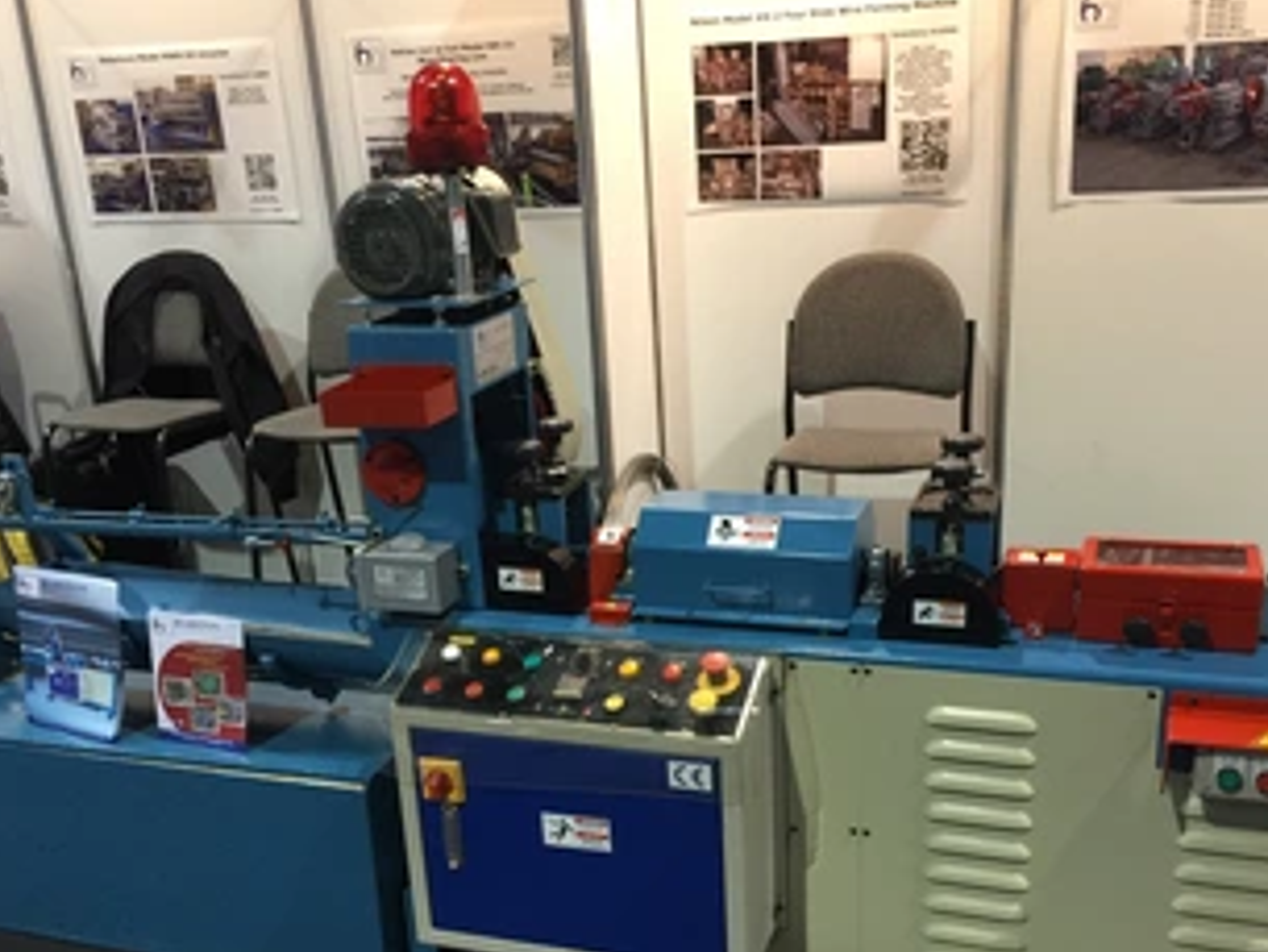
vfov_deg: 37.4
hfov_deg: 49.0
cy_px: 615
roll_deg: +3.1
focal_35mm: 38
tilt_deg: -20.1
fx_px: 1393
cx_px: 649
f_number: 2.2
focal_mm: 4.15
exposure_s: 1/15
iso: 64
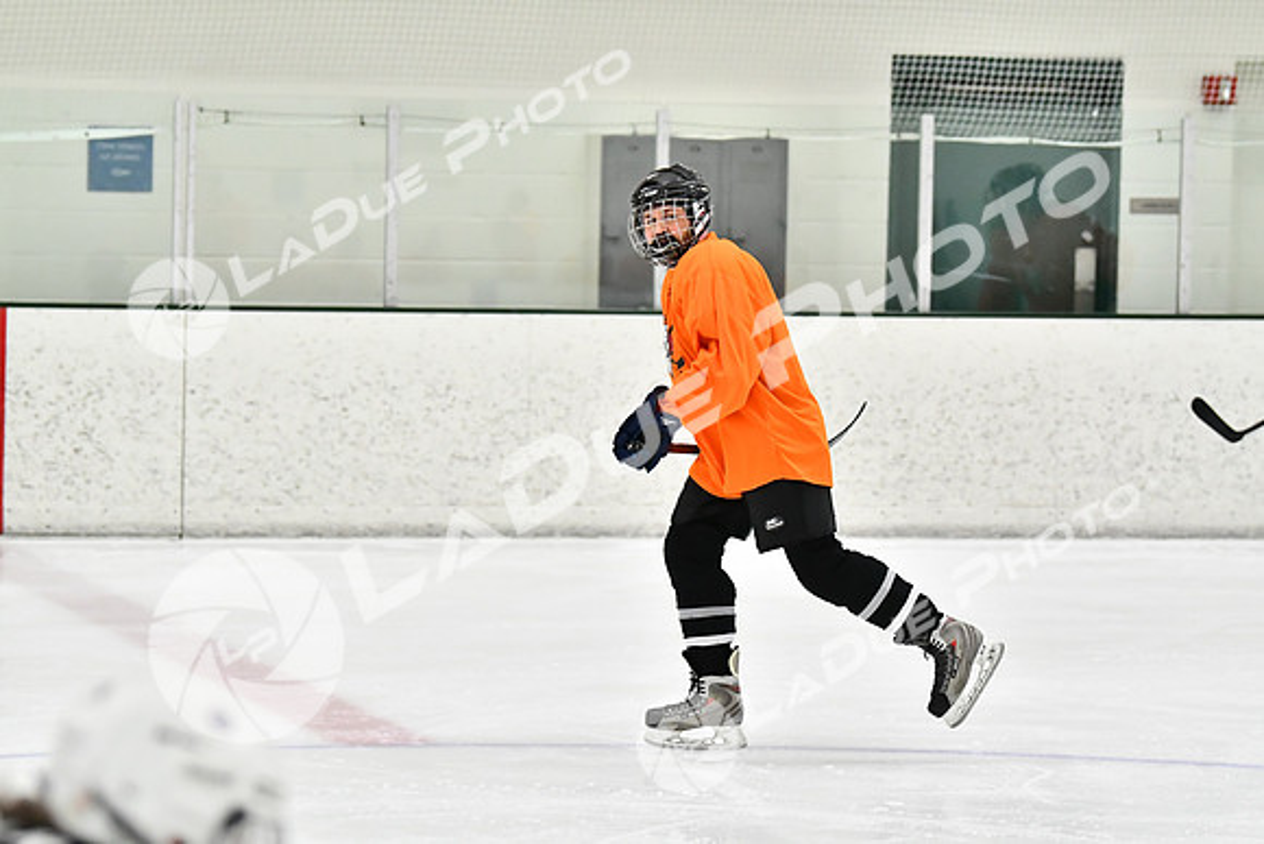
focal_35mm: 188
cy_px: 422
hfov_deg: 11.0
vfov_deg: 7.3
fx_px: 6585
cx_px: 632
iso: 5000
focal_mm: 125
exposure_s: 1/1250
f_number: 2.8
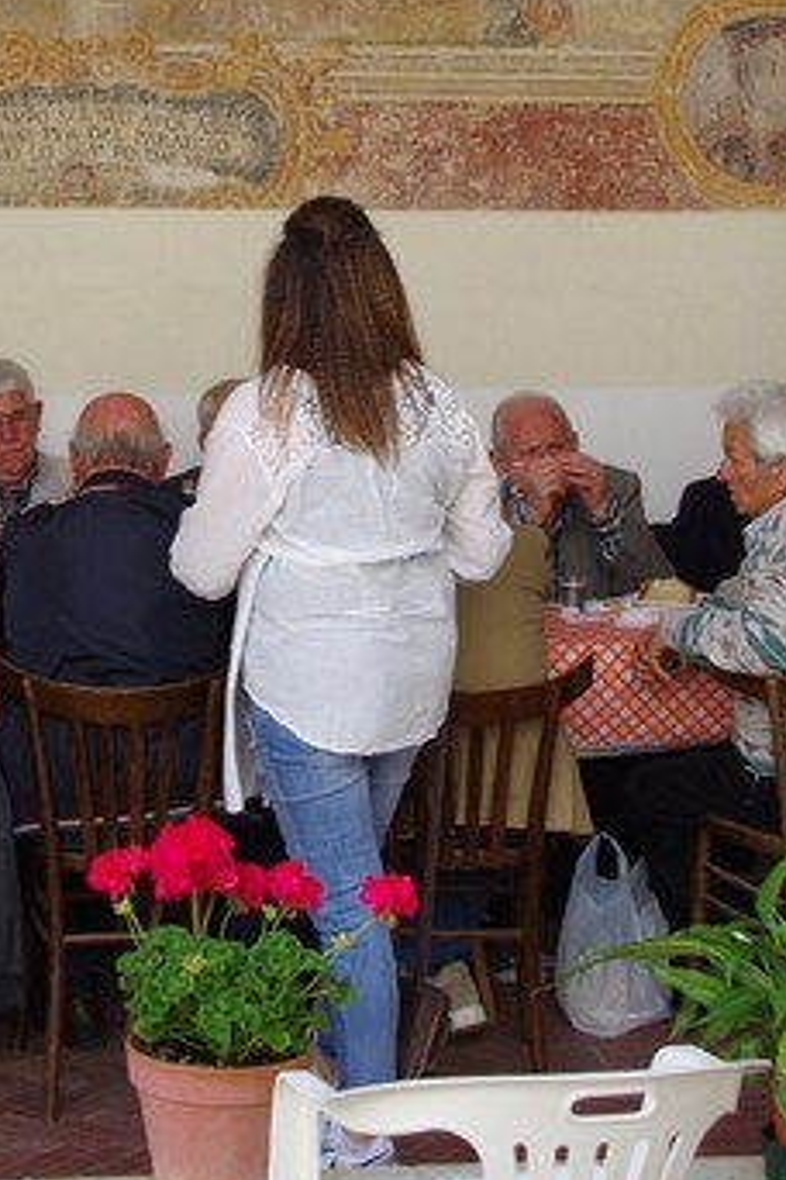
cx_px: 190
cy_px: 231
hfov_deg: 13.5
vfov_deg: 20.0
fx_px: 3307
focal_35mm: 101
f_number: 6.3
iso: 320
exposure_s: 1/80
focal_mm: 31
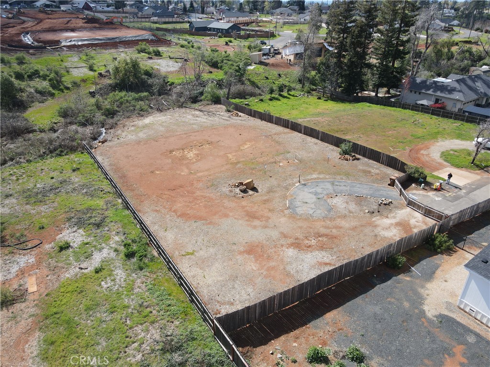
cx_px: 245
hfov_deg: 71.6
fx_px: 340
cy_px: 184
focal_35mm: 24
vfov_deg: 56.8
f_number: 2.8
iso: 100
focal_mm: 4.5
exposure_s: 1/350
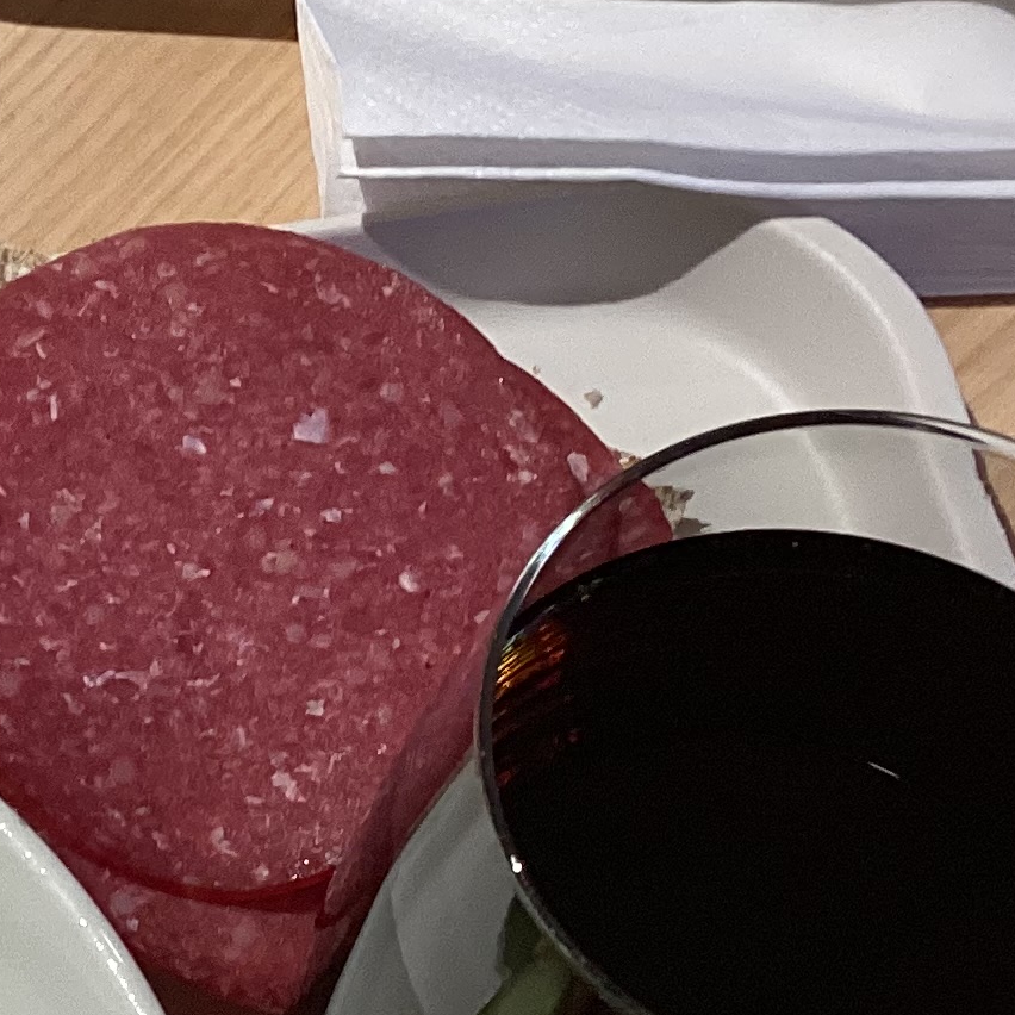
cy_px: 814
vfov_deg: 16.5
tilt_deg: -64.3
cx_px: -56
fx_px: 3483
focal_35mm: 105
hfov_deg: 16.2
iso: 160
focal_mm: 3.3
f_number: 2.4
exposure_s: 1/50
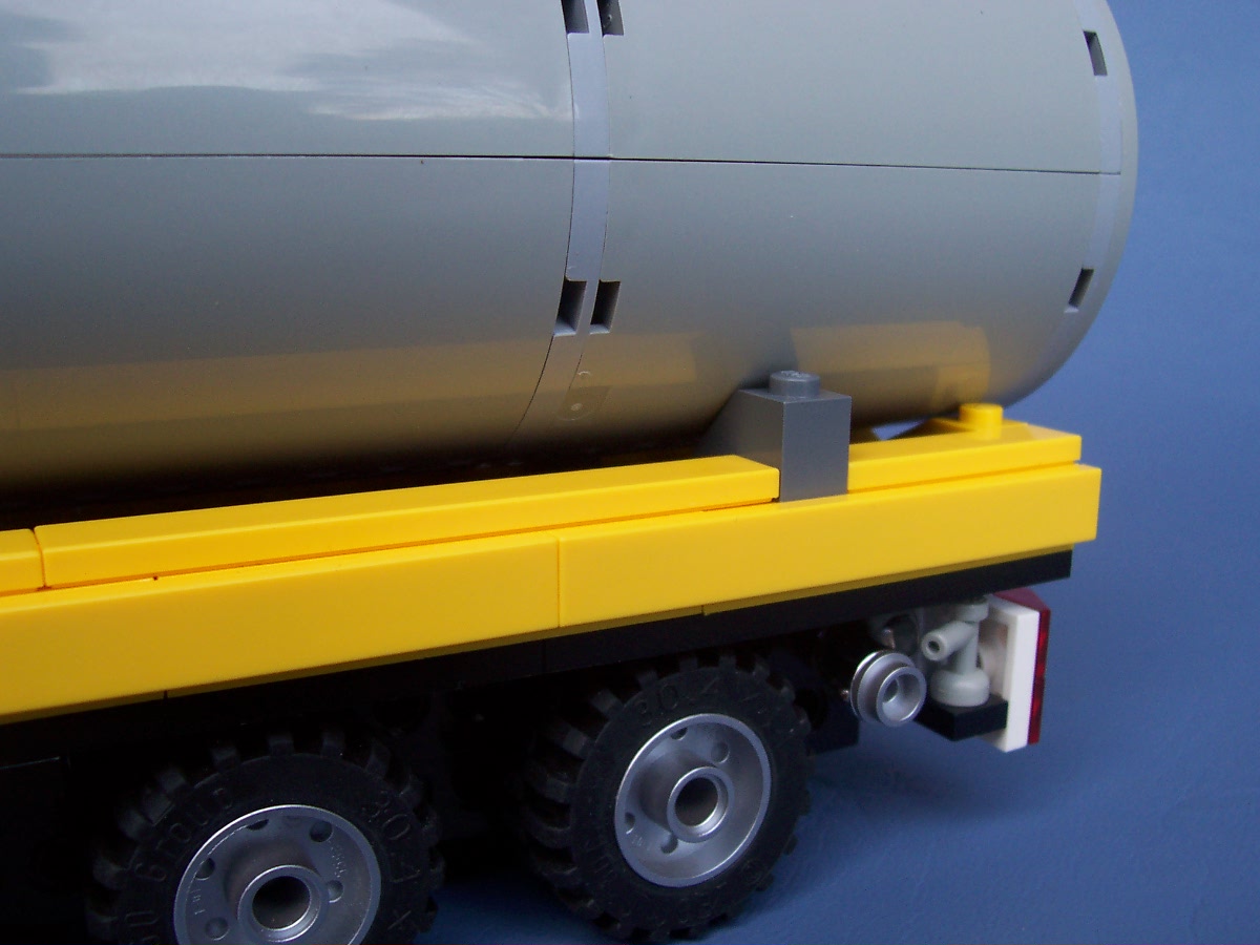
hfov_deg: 50.1
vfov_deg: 38.7
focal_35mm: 37
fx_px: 1347
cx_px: 630
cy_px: 472
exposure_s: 1/45
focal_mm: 5.6
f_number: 2.8
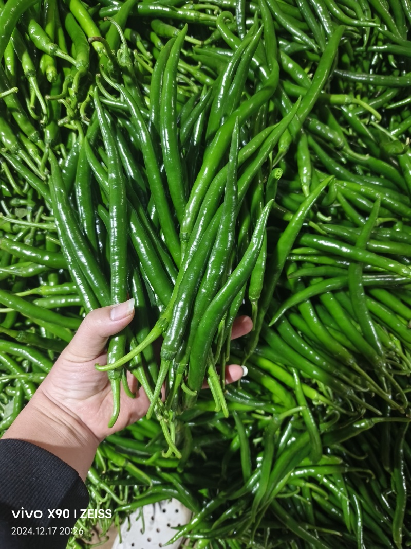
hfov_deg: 58.9
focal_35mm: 23
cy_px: 274
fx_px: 364
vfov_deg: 73.9
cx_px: 206
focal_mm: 5.5
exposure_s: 1/33.3
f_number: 1.75
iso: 1470
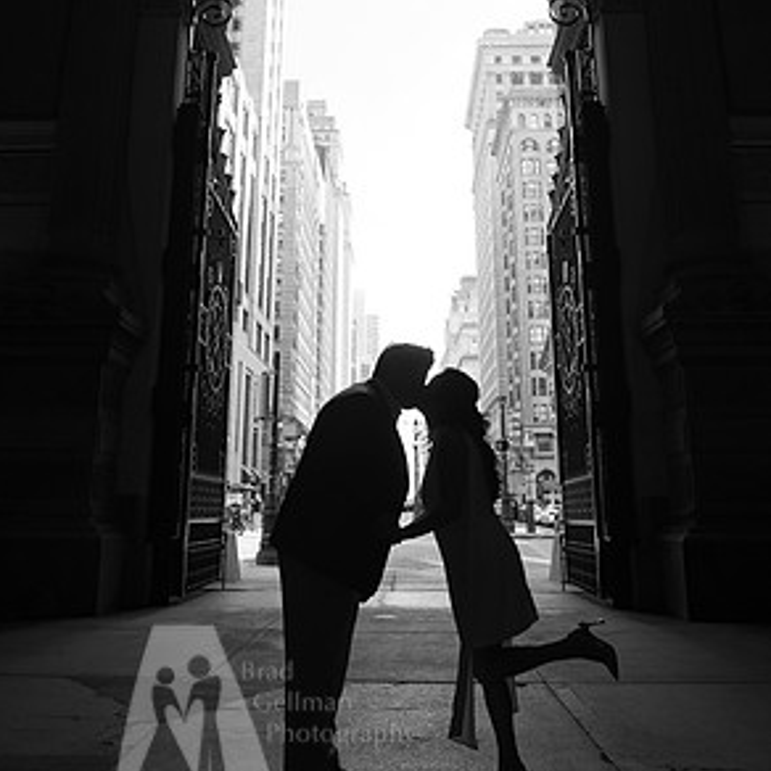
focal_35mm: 34
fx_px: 857
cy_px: 267
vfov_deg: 47.8
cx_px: 383
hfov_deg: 48.5
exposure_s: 1/640
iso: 800
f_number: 5
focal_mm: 26
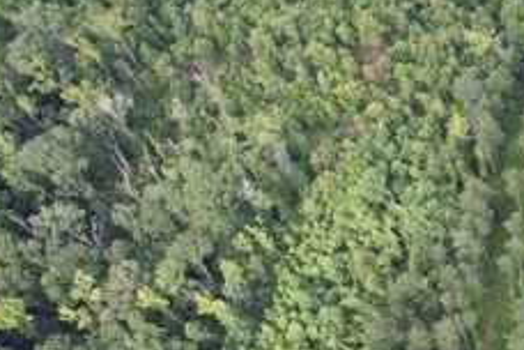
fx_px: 844
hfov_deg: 30.6
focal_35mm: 58
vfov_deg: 22.6
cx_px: 584
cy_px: 338
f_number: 2.8
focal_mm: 8.38
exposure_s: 1/320
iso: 100
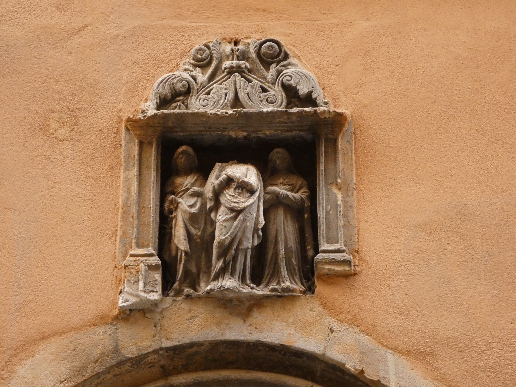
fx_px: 1461
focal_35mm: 98
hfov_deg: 20.0
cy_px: 194
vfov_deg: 15.1
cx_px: 258
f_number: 5.6
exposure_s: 1/40
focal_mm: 17.5
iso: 800
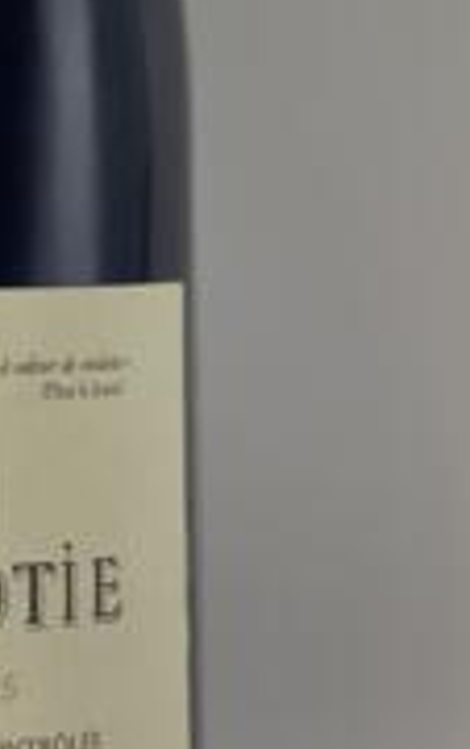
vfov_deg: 12.7
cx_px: -121
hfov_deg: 8.0
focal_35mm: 163
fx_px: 3330
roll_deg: -0.5
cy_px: -23
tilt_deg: +4.3
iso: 64
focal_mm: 6
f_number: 2
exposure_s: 1/122
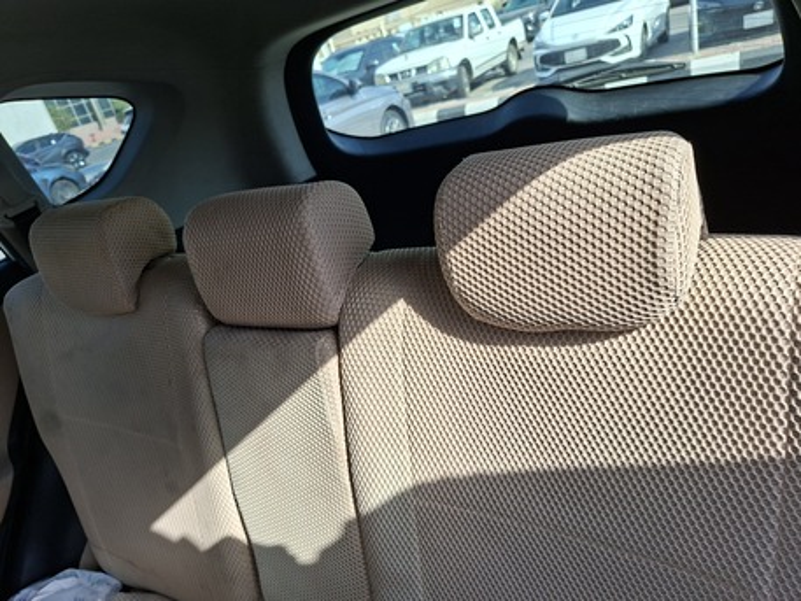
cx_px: 400
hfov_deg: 73.9
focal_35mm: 23
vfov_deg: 58.9
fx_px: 532
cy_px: 300
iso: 50
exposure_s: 1/734
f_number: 1.8
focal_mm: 5.54
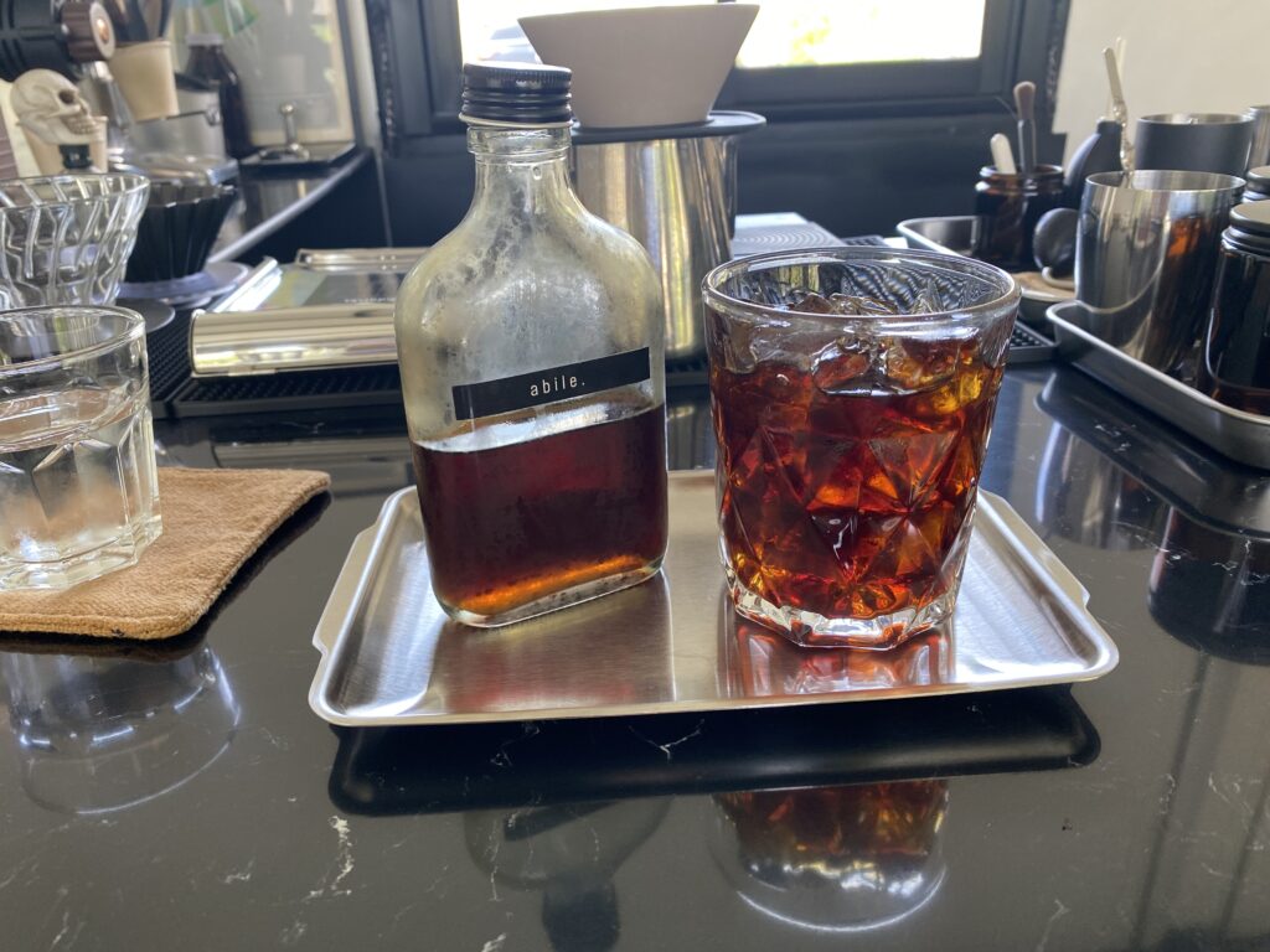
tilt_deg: -24.2
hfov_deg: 67.3
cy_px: 476
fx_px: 954
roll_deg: +2.8
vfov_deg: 53.1
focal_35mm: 26
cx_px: 635
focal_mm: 4.25
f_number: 1.8
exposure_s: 1/113
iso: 125
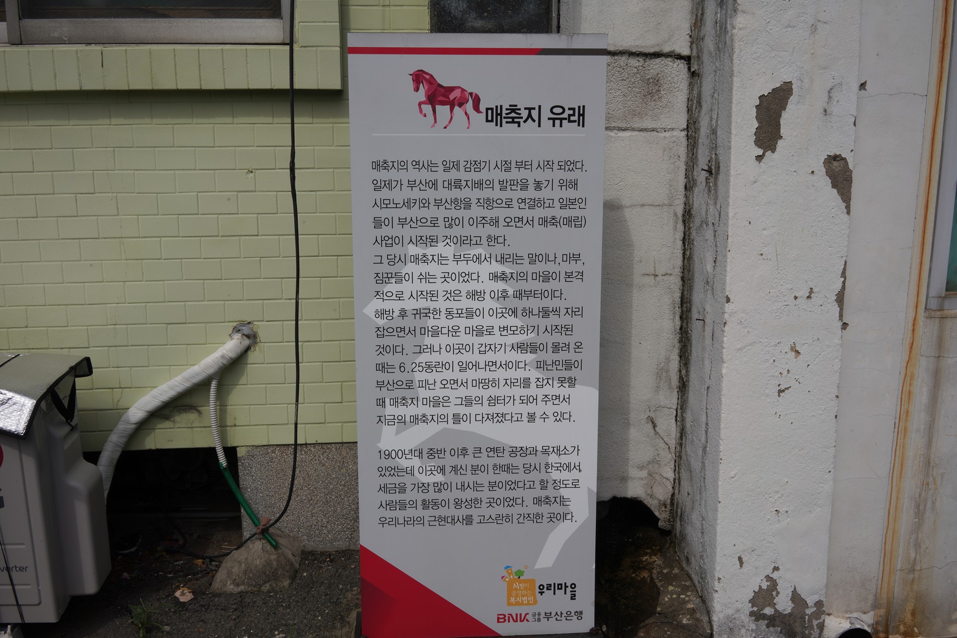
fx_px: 930
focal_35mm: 35
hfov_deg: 54.4
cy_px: 319
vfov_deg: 37.9
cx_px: 478
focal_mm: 35
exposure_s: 1/100
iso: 100
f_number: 22
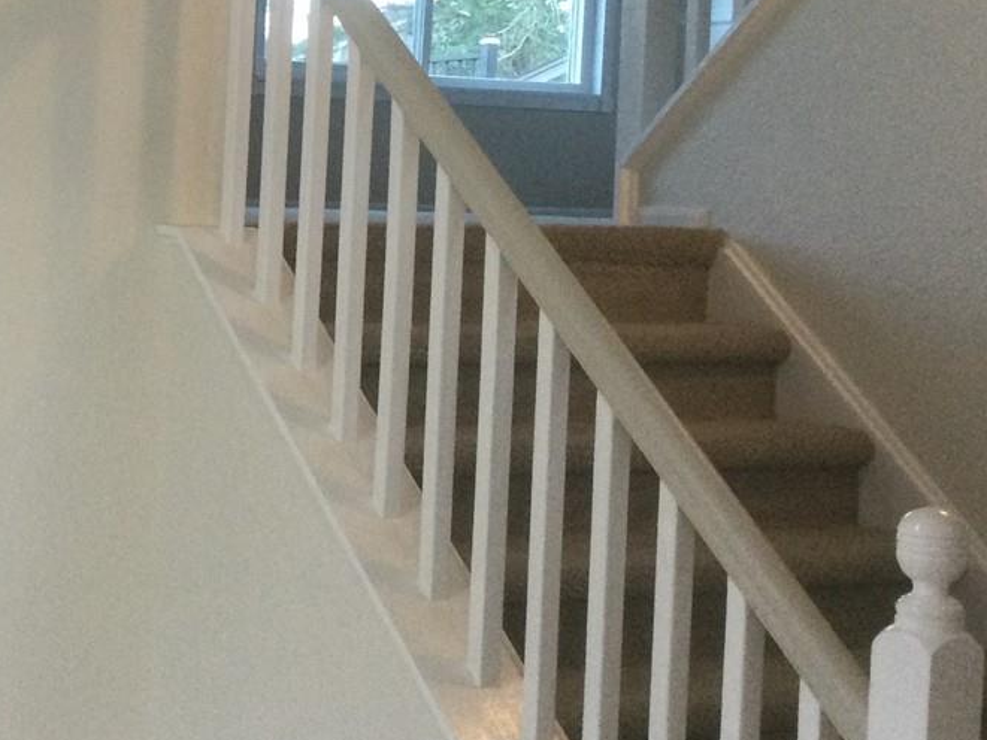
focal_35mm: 75
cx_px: -61
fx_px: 2139
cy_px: 261
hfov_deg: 24.5
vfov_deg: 19.6
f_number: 2.4
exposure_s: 1/30
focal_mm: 3.3
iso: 125
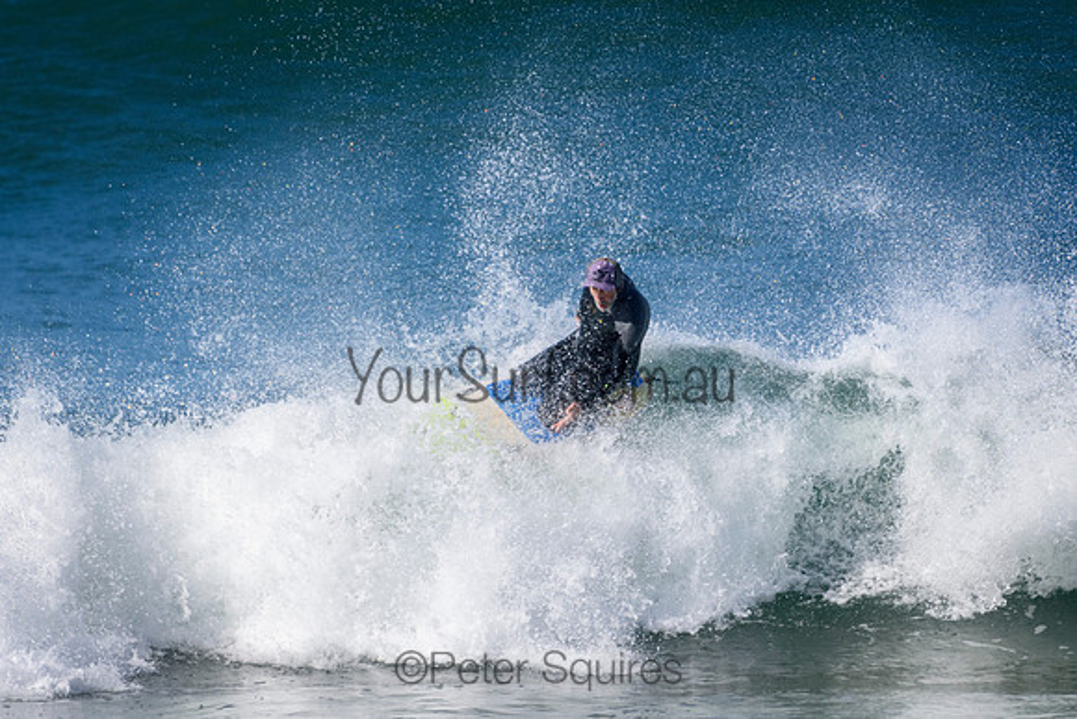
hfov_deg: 2.7
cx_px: 538
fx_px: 22445
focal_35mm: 750
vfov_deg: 1.8
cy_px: 360
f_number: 5.6
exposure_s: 1/4000
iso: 500
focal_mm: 500
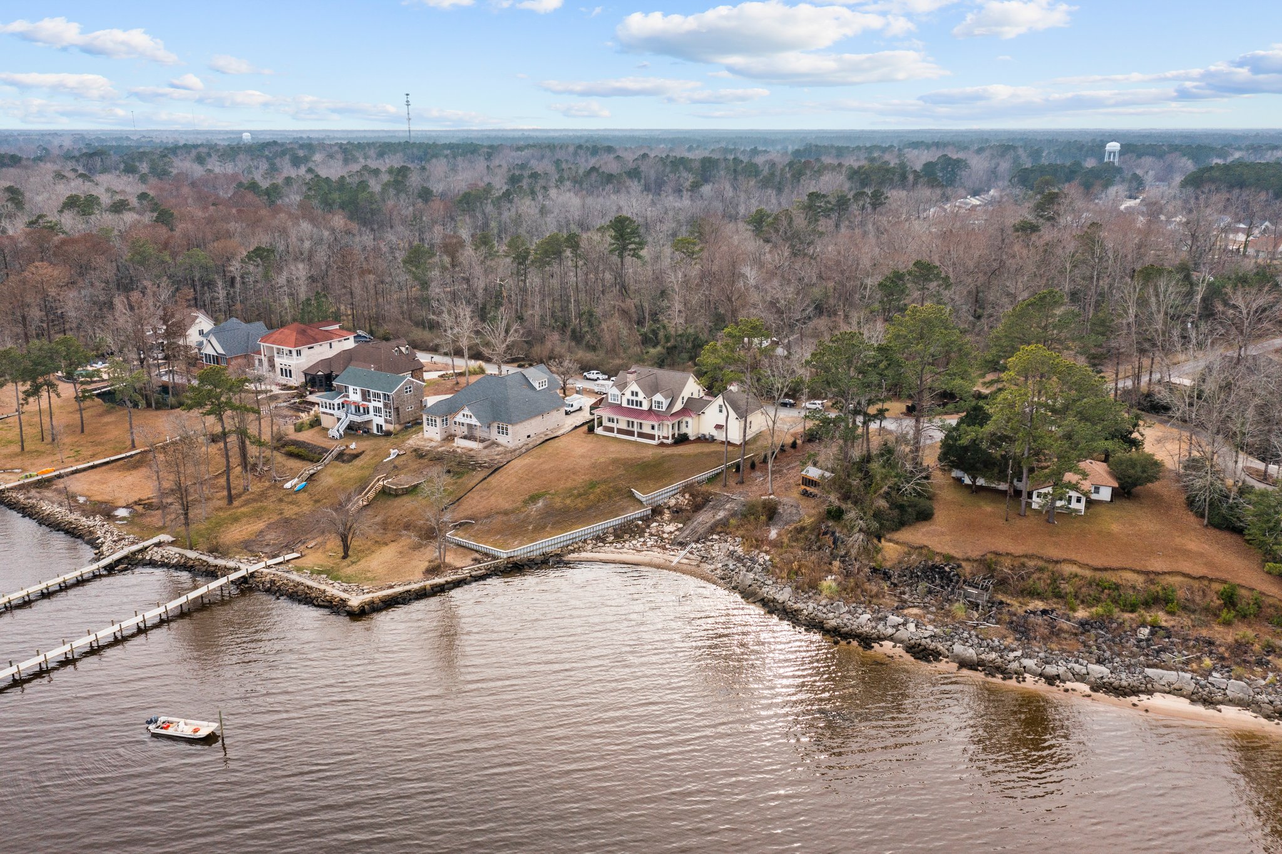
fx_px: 997
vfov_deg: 46.4
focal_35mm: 28
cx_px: 641
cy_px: 427
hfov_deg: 65.5
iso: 100
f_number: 4.5
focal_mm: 10.26
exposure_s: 1/500
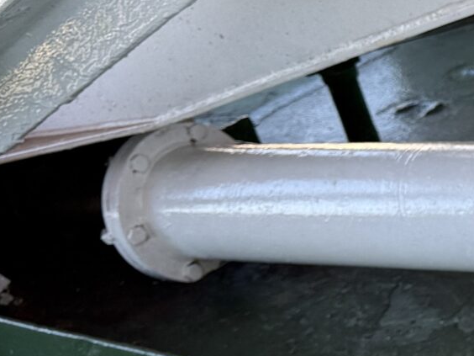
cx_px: 880
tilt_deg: -26.5
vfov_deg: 13.5
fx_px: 1493
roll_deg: +12.0
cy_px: 295
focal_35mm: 109
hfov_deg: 15.3
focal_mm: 6.76
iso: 80
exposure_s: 1/423
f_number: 1.78
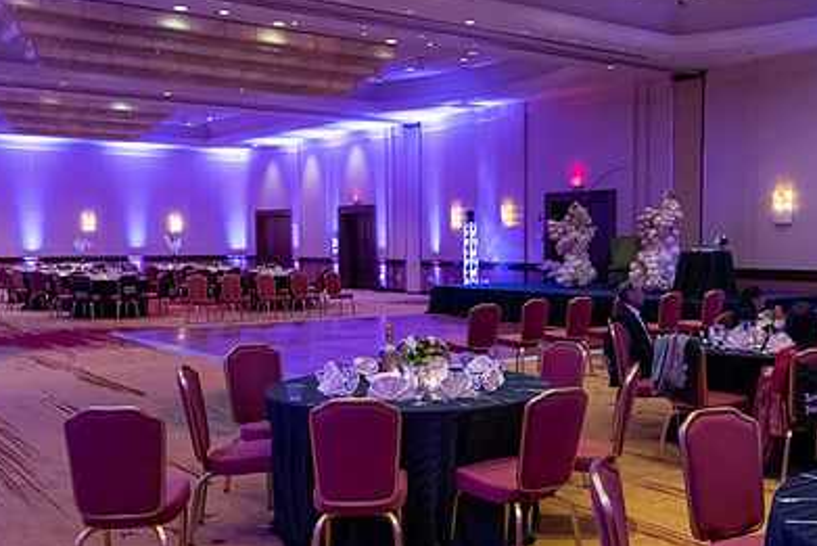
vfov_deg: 33.4
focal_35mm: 40
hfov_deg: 48.1
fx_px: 908
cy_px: 302
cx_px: 499
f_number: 2.8
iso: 4000
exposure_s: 1/125
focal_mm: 17
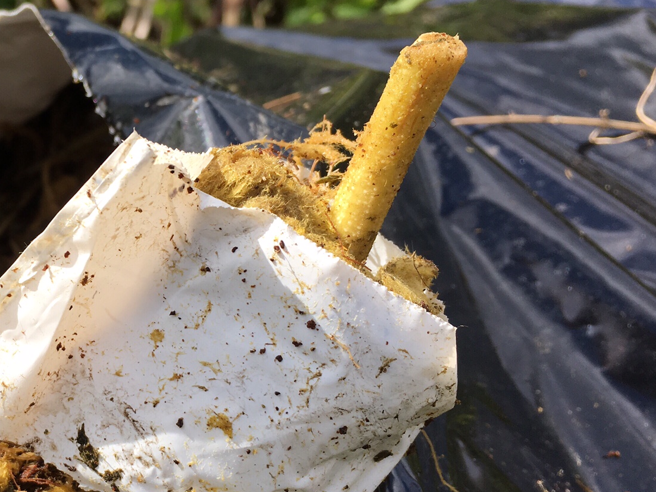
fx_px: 1004
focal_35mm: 53
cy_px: 290
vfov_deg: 27.5
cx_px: 67
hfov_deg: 34.2
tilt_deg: -45.9
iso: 25
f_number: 2.2
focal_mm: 4.15
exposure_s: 1/938
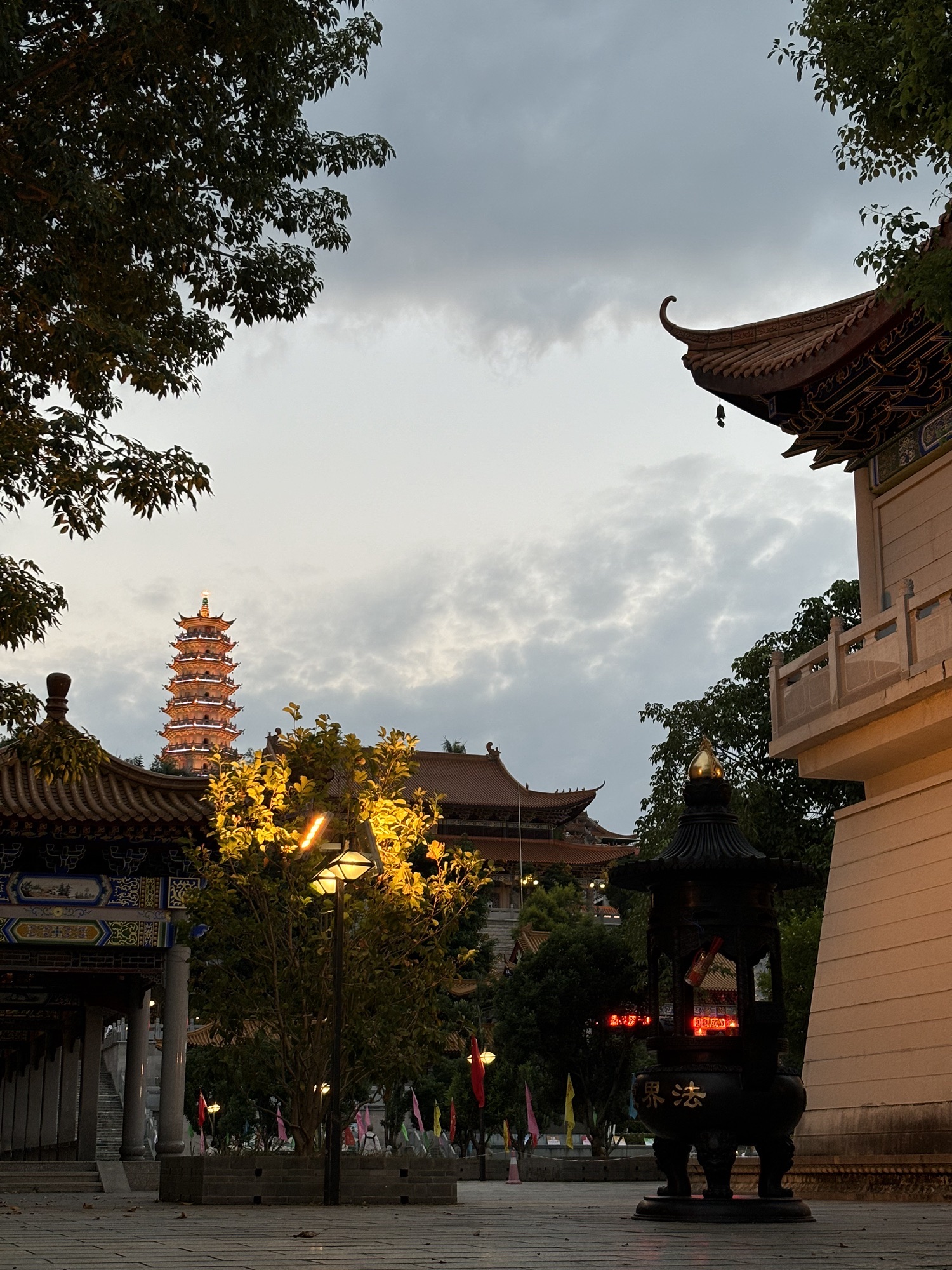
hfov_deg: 28.0
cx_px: 476
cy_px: 635
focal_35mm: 52
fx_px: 1907
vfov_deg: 36.8
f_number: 1.6
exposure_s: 1/91
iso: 50
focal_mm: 5.96
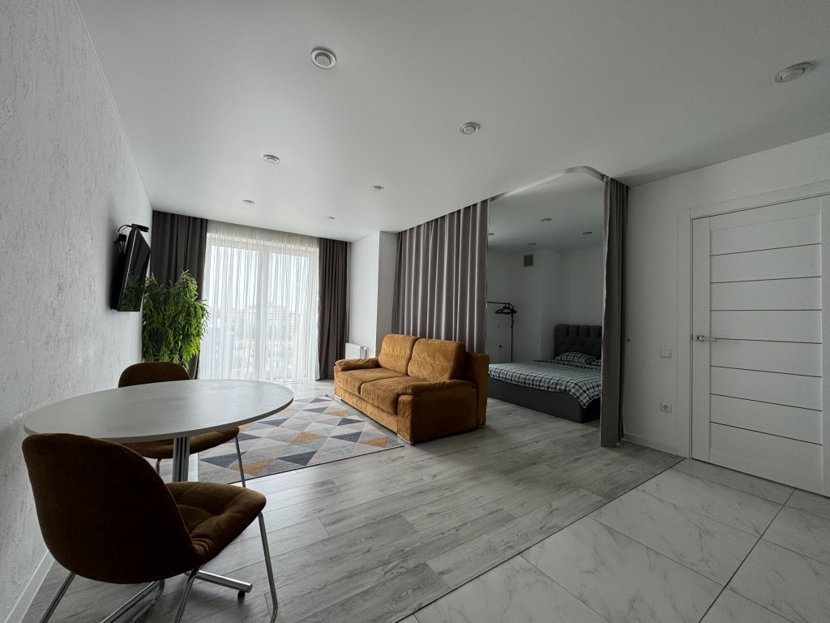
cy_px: 312
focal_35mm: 14
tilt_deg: +0.8
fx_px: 336
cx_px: 415
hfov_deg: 102.1
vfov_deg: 85.7
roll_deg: -1.5
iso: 40
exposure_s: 1/107
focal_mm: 2.22
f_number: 2.2
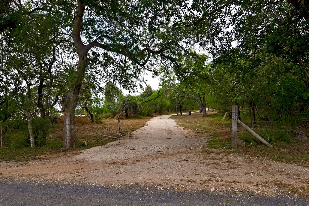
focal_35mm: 19
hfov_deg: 86.9
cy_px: 107
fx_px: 163
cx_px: 154
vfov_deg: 64.5
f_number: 8
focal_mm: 12
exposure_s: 1/2000
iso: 400
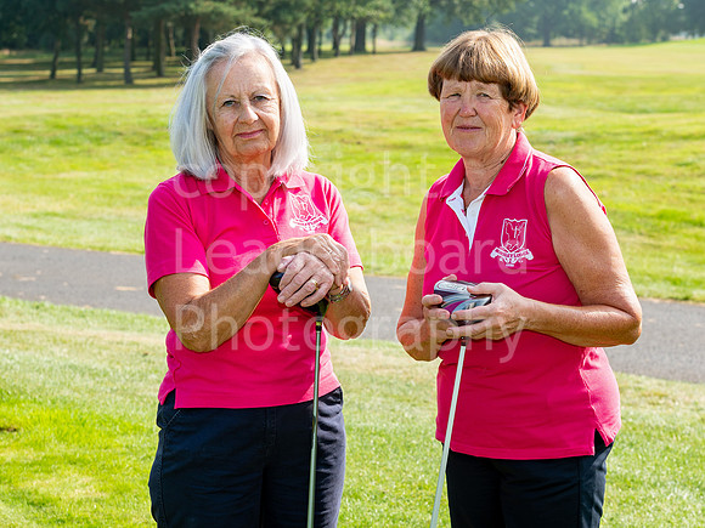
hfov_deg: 20.6
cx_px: 423
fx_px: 1938
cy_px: 201
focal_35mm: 95
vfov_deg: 15.5
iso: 100
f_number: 8
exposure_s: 1/200
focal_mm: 70
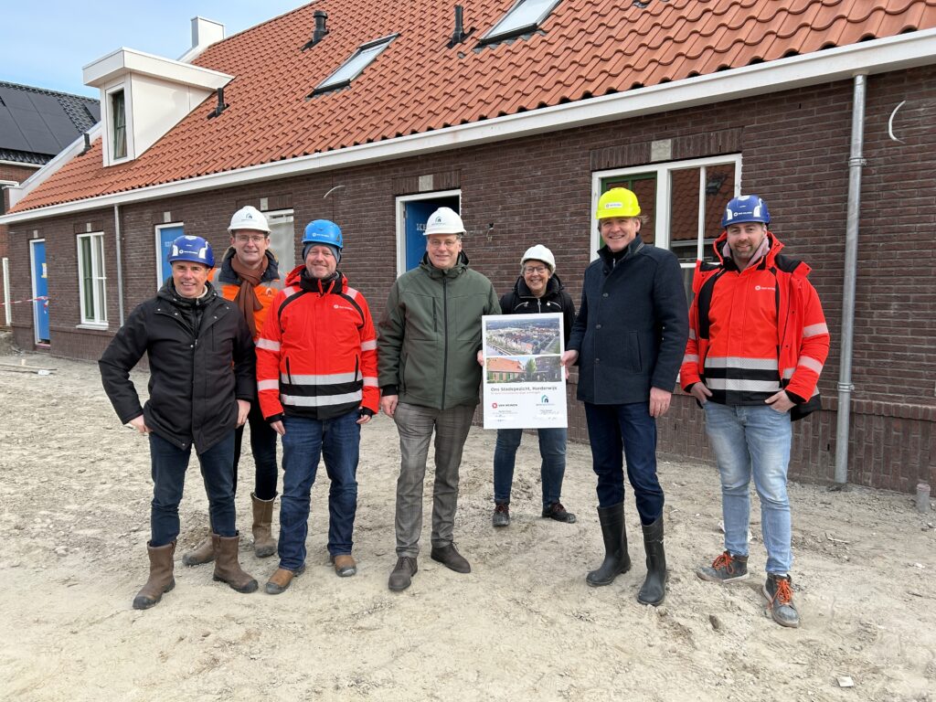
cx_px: 468
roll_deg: +0.1
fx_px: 703
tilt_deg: -5.2
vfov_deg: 53.1
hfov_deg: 67.3
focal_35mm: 26
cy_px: 351
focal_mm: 5.7
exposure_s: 1/924
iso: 50
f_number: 1.5
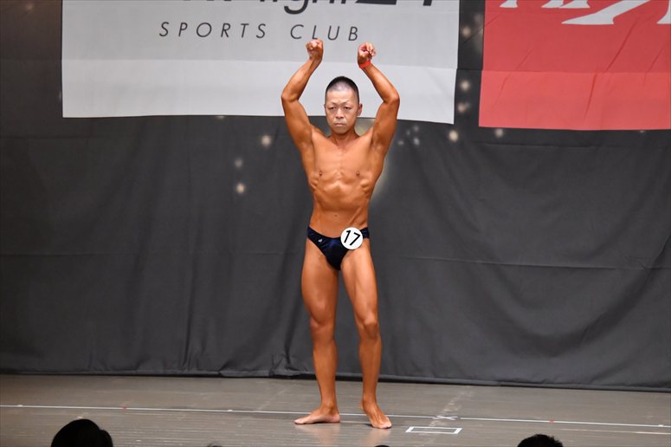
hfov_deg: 10.2
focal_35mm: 202
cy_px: 224
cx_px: 336
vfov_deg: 6.8
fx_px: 3763
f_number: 5.6
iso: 6400
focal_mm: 135
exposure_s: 1/400
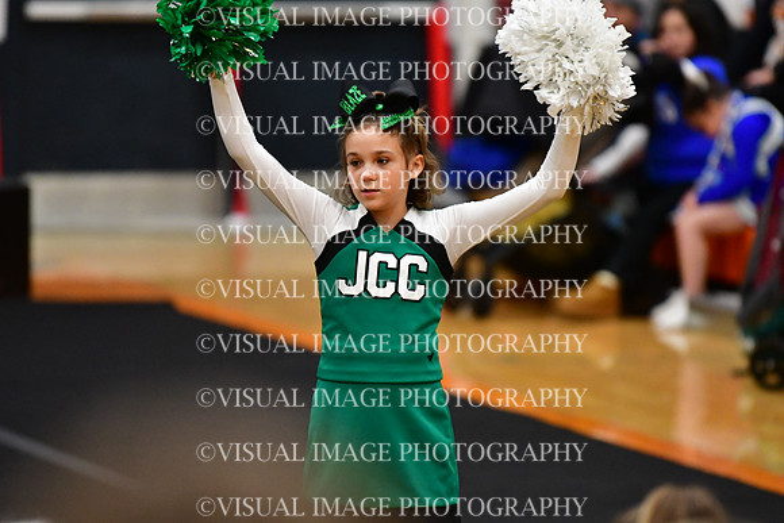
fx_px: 6535
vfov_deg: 4.6
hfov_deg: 6.9
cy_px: 262
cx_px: 392
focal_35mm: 300
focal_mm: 200
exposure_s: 1/800
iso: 4000
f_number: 2.8
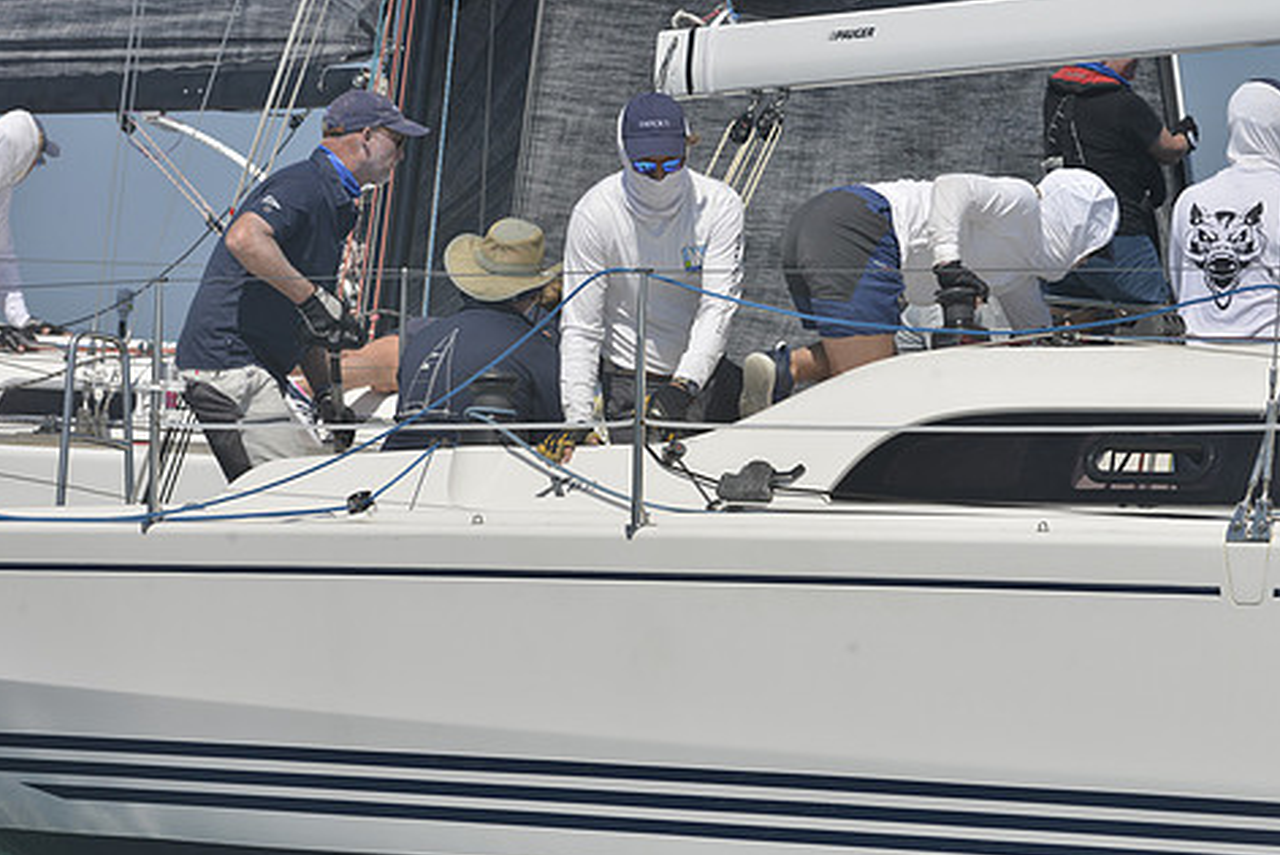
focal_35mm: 246
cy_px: 436
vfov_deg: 5.6
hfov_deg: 8.4
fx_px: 8749
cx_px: 599
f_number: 9
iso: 280
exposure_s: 1/1000
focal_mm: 200
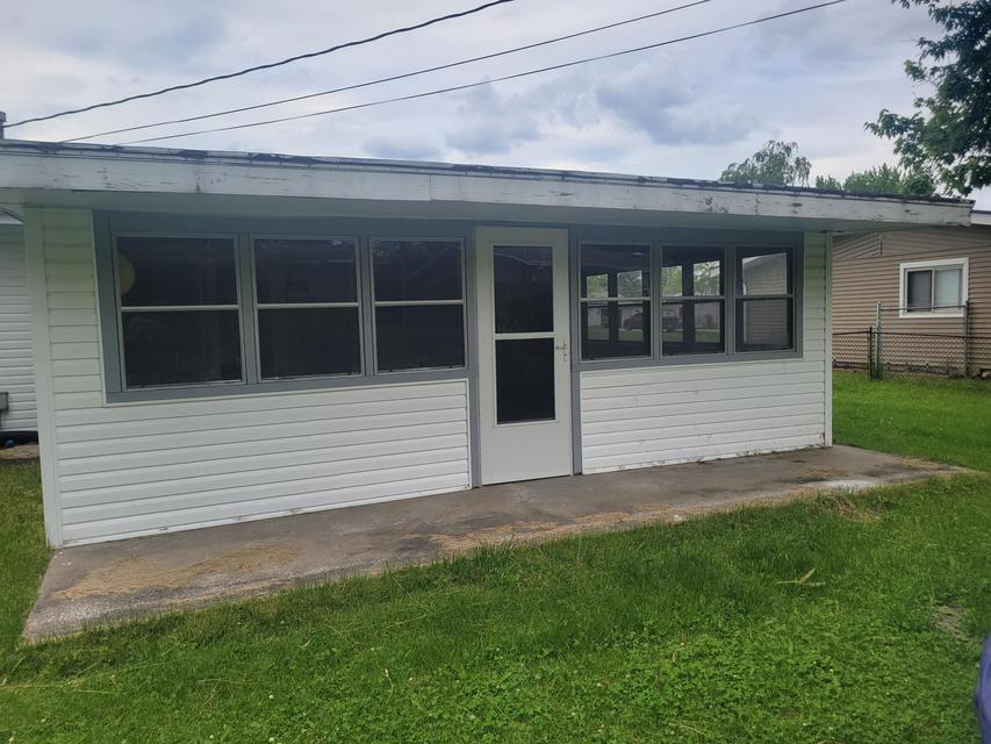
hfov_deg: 67.3
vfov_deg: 53.1
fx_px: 744
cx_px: 496
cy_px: 372
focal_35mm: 26
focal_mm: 5.4
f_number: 1.8
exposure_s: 1/1145
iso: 40
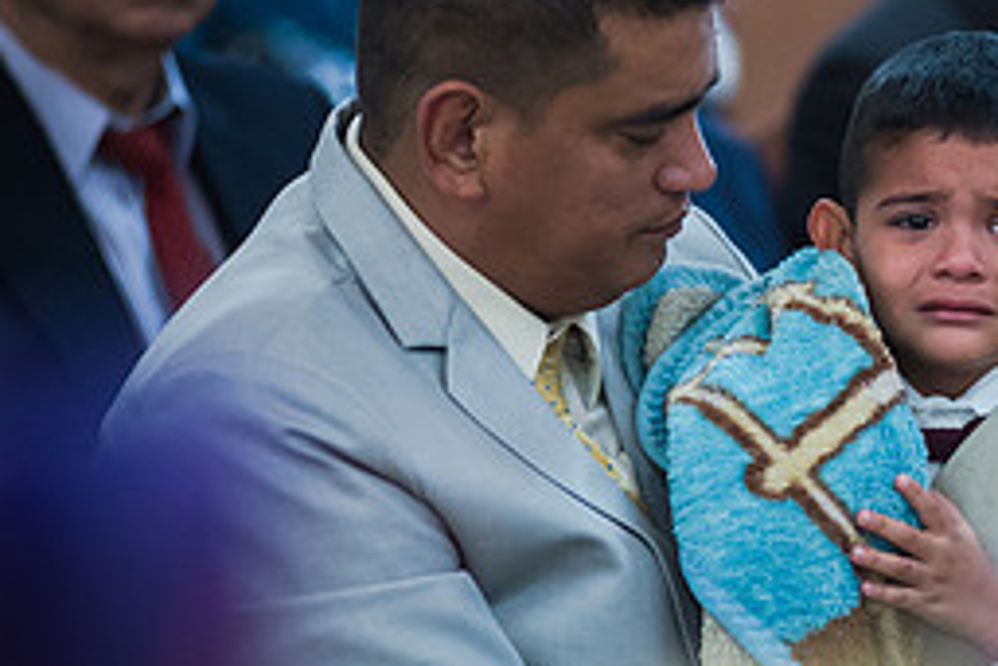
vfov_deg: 3.0
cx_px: 1029
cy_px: 325
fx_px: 12565
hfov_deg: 4.5
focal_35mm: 453
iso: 1600
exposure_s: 1/200
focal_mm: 200
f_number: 2.8
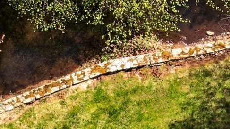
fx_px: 1006
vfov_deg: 6.8
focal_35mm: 165
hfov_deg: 12.9
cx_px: 10
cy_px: 364
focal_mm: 8.7
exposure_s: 1/1000
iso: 120
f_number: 1.8
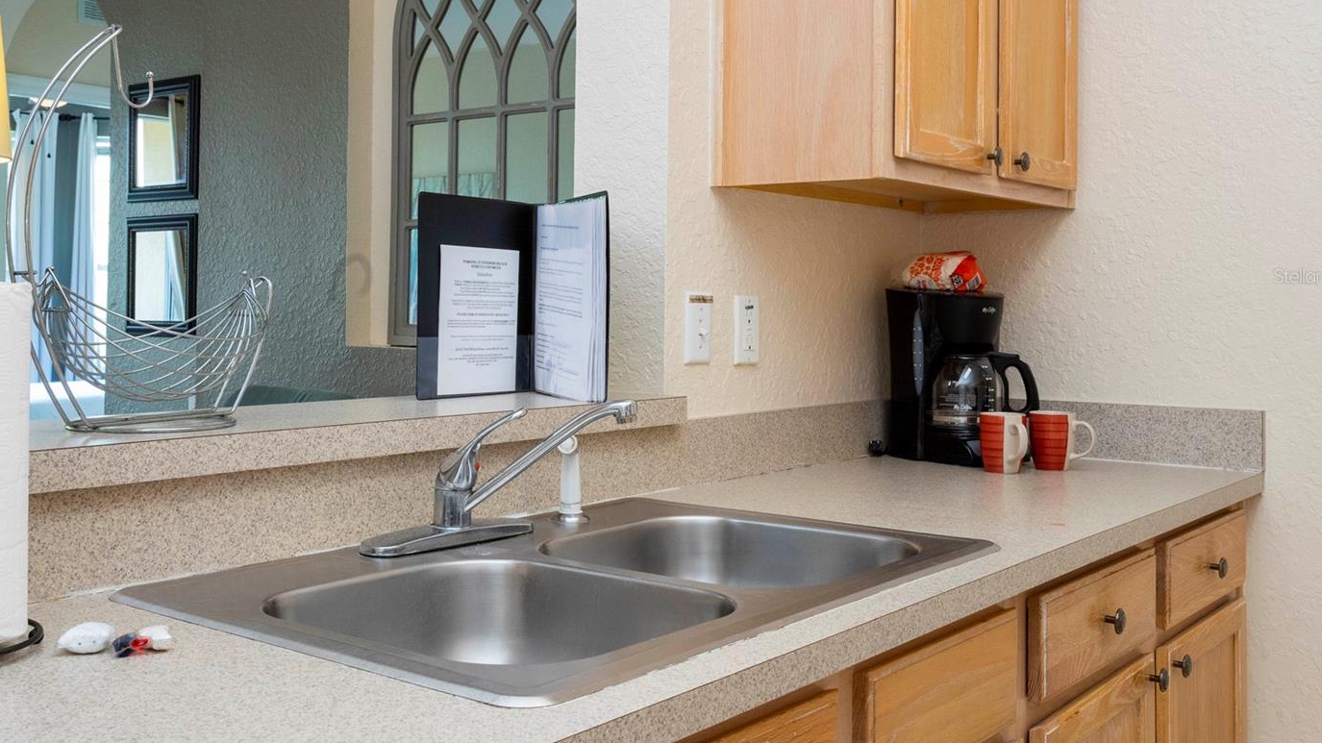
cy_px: 276
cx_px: 590
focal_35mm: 39
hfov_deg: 51.5
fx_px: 1367
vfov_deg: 30.3
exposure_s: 1/10
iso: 1000
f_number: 14
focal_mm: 32
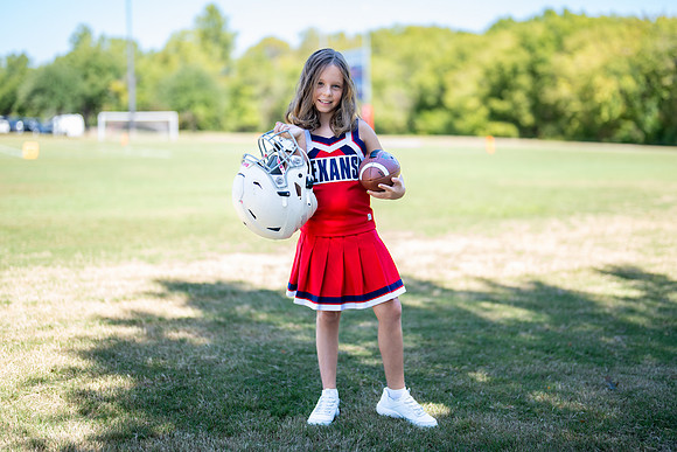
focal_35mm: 56
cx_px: 351
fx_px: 1045
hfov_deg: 35.9
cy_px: 213
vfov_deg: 24.4
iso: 100
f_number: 1.2
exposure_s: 1/1250
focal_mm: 50
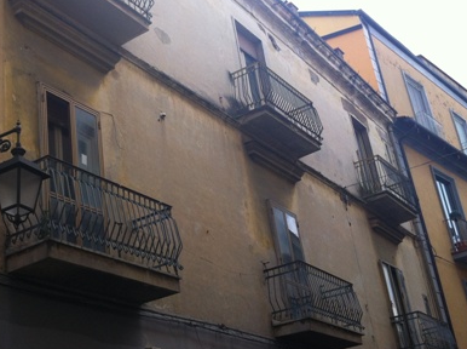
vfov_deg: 25.1
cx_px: 156
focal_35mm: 58
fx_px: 781
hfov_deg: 33.0
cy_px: 148
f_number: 2.8
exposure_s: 1/520
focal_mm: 3.85
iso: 80
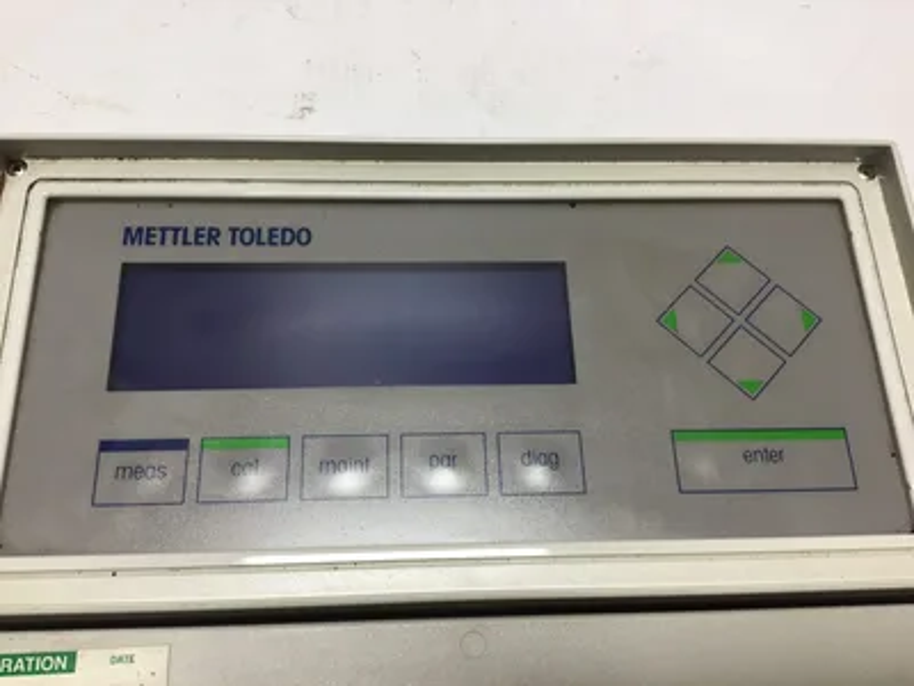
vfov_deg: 45.4
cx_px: 457
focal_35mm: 31
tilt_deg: -68.7
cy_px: 343
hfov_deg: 58.4
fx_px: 819
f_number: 2.4
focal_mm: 3.3
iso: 25
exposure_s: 1/121
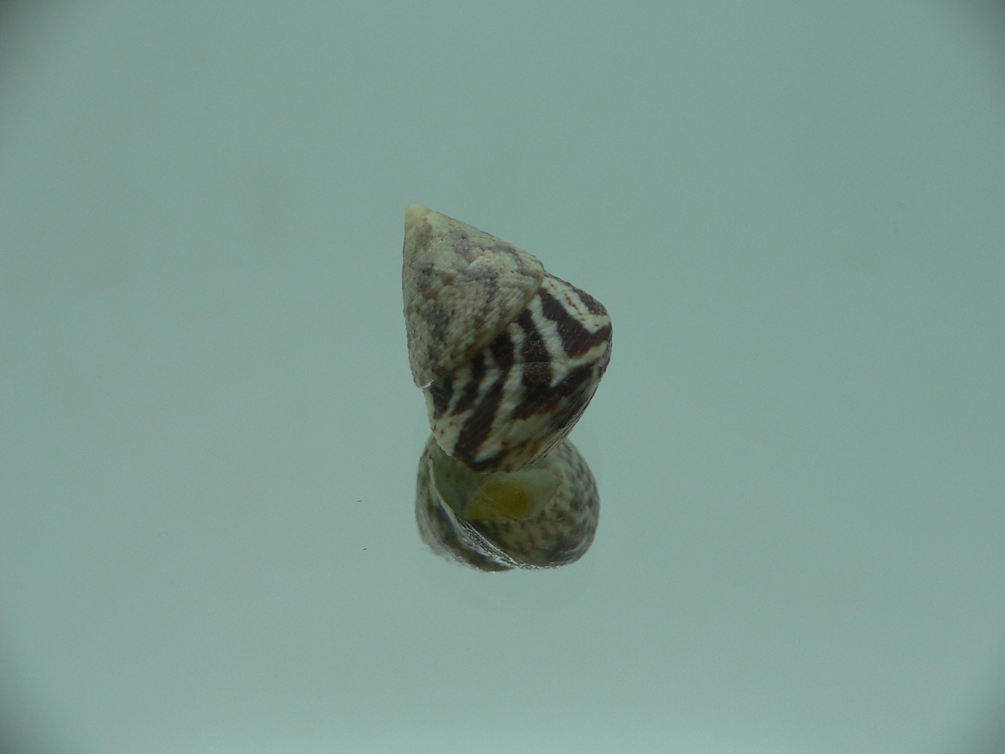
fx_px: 1016
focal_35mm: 35
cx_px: 502
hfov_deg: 52.6
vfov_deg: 40.7
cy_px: 377
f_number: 2.8
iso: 80
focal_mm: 4.6
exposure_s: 1/80
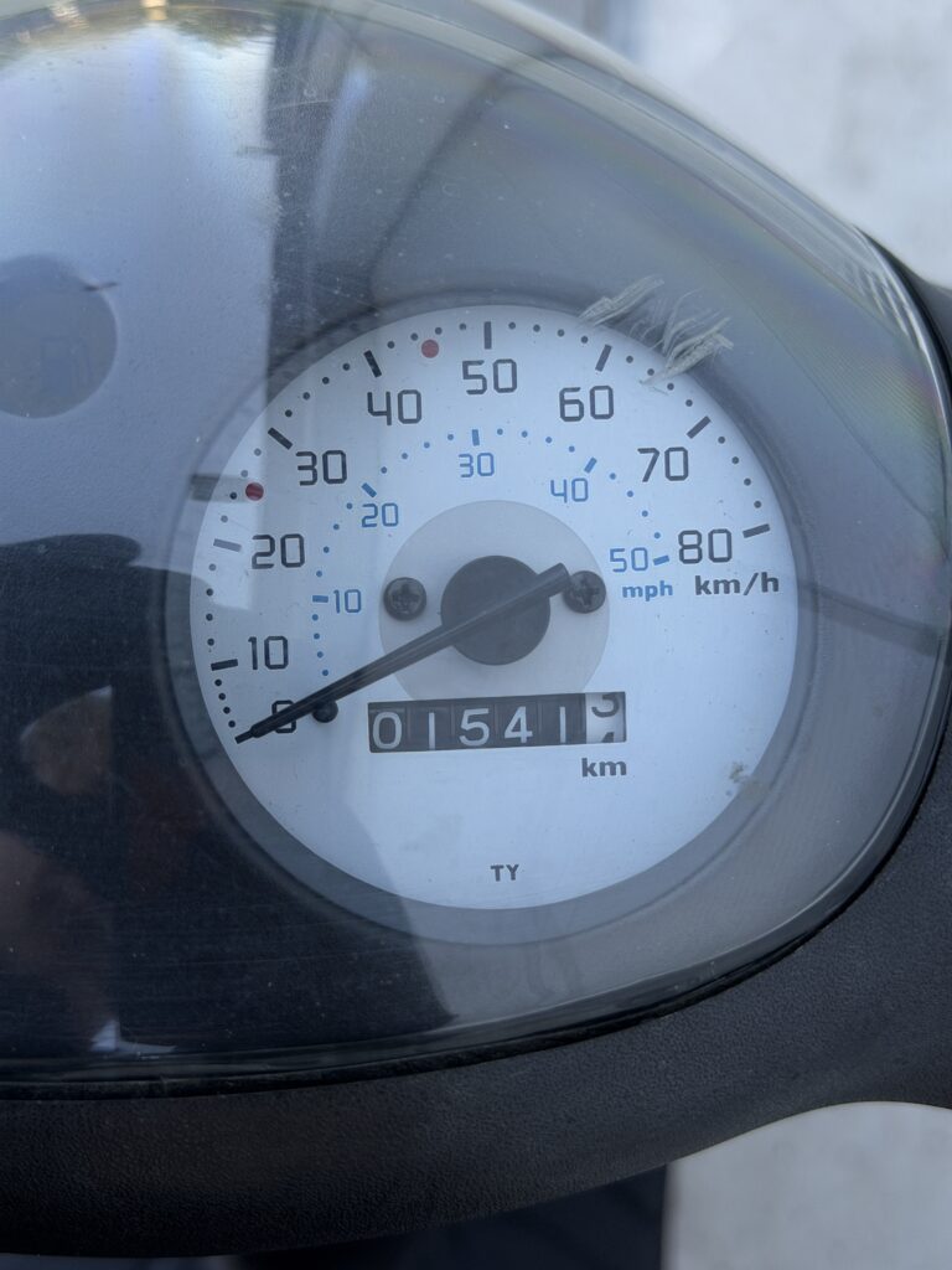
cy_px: 635
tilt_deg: -66.0
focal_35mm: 48
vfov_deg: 39.7
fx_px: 1760
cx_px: 476
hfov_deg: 30.3
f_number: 1.78
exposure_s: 1/390
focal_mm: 6.76
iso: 64
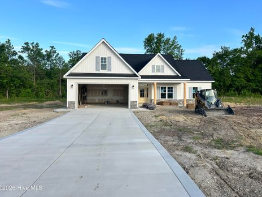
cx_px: 138
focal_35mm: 28
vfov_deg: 49.7
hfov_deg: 63.4
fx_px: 212
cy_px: 91
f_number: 1.5
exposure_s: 1/2457
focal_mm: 5.7
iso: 50
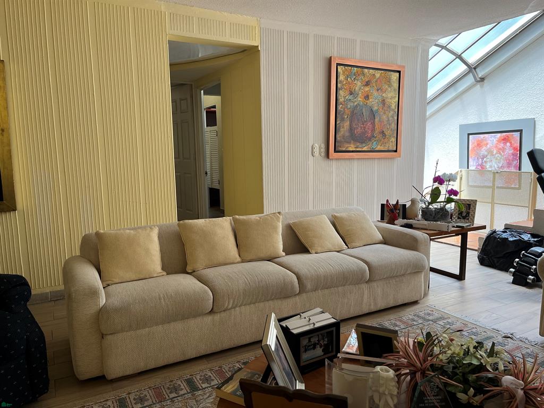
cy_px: 204
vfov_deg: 53.1
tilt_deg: -7.9
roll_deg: +1.4
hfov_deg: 67.3
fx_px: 409
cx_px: 272
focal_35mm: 26
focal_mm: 5.1
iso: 100
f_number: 1.6
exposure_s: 1/121
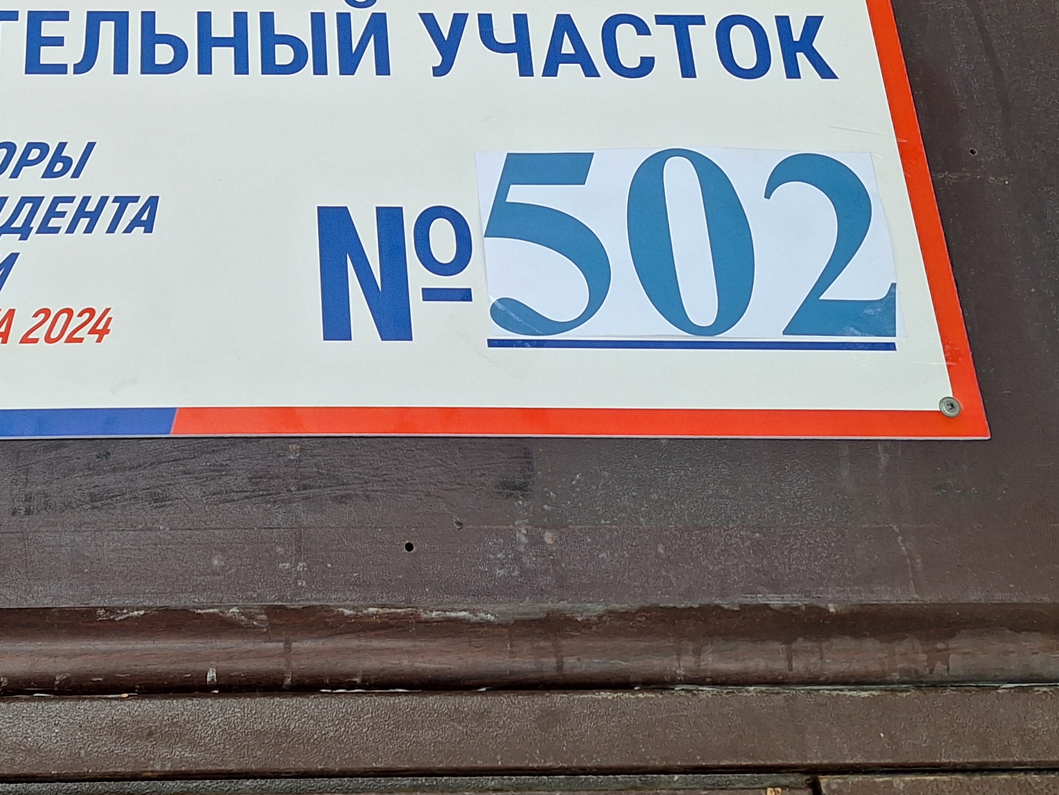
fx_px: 1530
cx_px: 215
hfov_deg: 36.9
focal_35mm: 50
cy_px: 63
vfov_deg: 27.9
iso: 100
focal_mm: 5.54
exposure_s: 1/50
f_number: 1.8
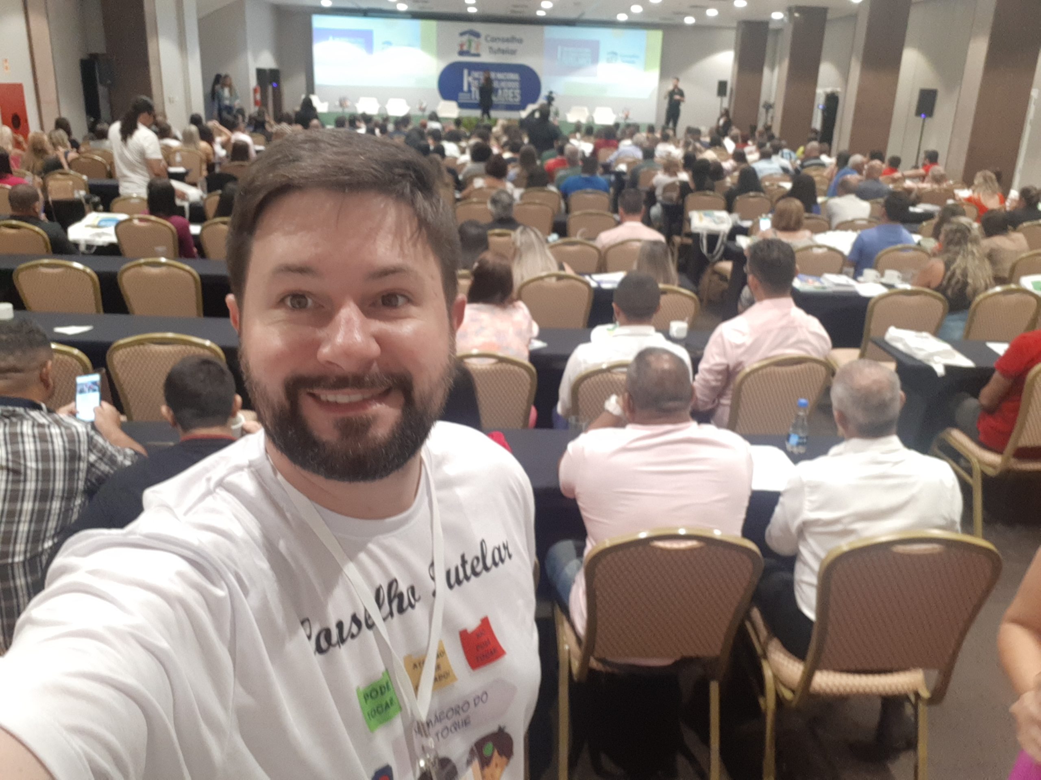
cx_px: 520
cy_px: 390
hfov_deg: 65.3
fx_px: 812
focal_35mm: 27
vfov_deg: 51.4
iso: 200
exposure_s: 1/30
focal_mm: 3.6
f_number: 1.9
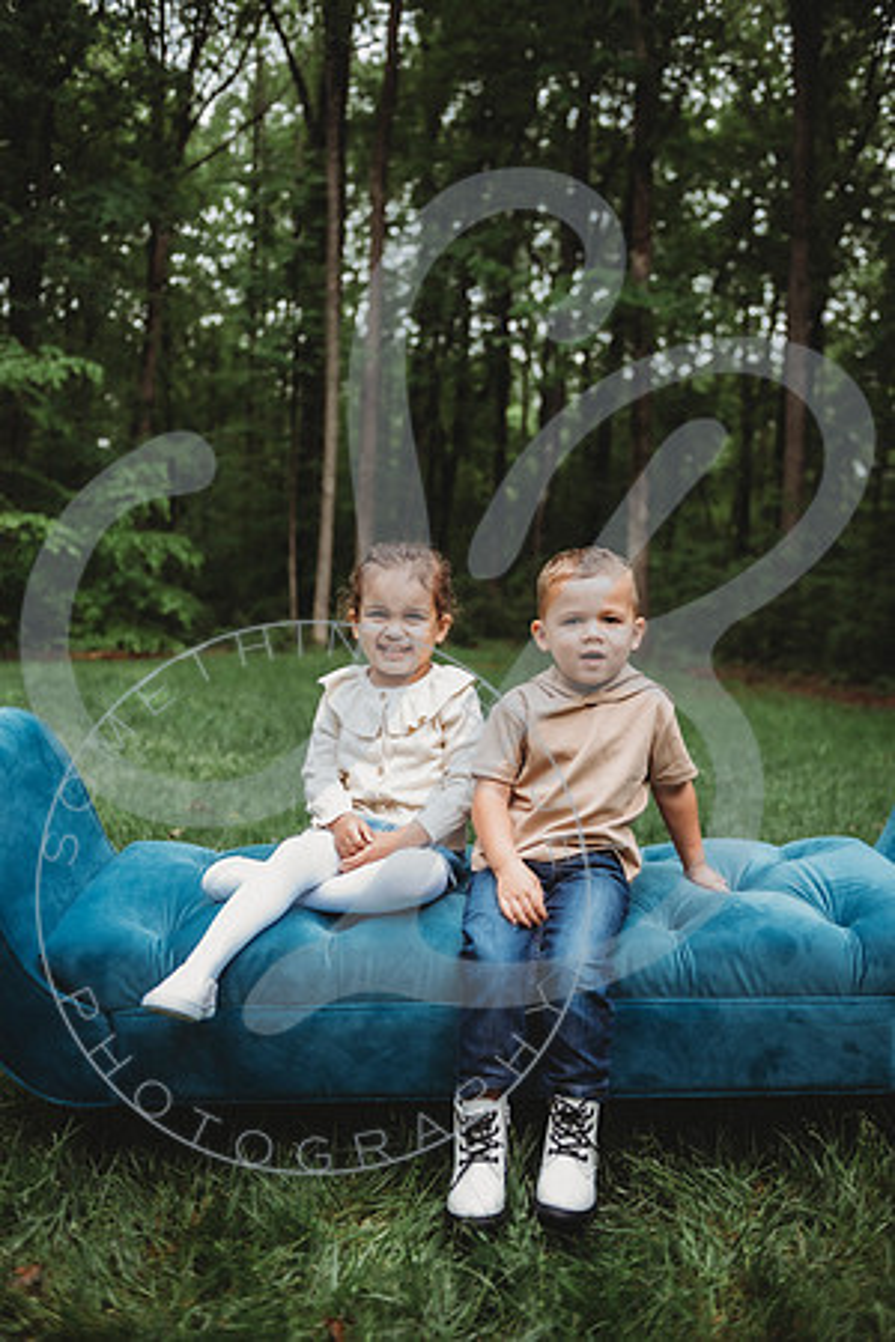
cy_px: 671
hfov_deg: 36.9
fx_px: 1342
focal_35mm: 36
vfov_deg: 53.1
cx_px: 448
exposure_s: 1/200
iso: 200
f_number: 2.8
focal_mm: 36
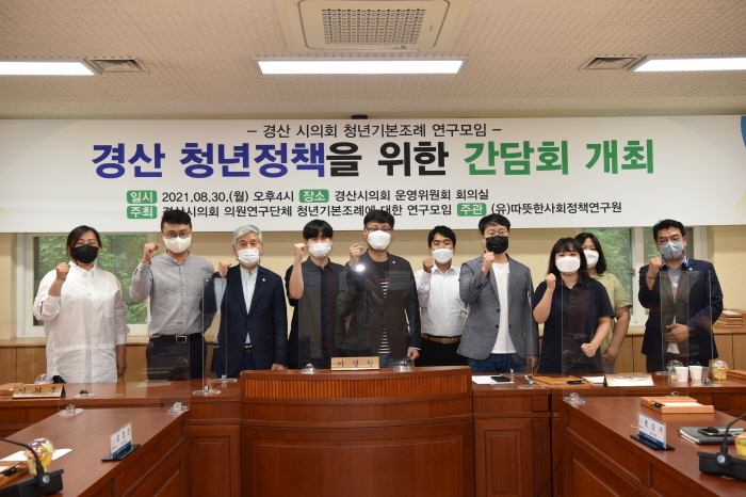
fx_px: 725
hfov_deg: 54.5
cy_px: 248
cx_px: 373
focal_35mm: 35
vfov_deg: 37.8
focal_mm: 35
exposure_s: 1/80
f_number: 4.5
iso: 800
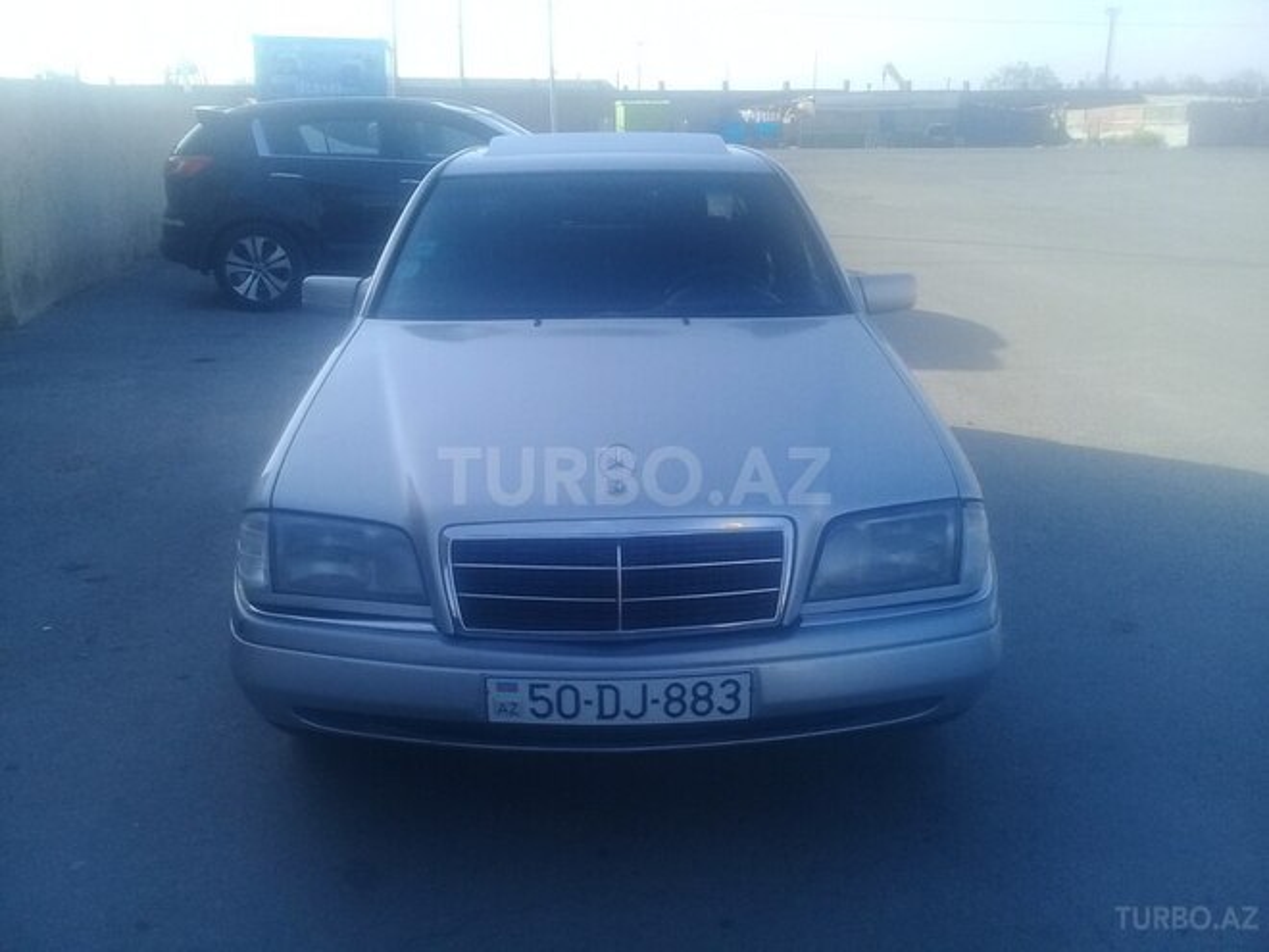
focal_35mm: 31
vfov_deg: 45.4
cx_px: 634
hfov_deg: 58.4
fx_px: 1136
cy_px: 476
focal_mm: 3.3
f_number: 2.2
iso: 50
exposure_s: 1/561
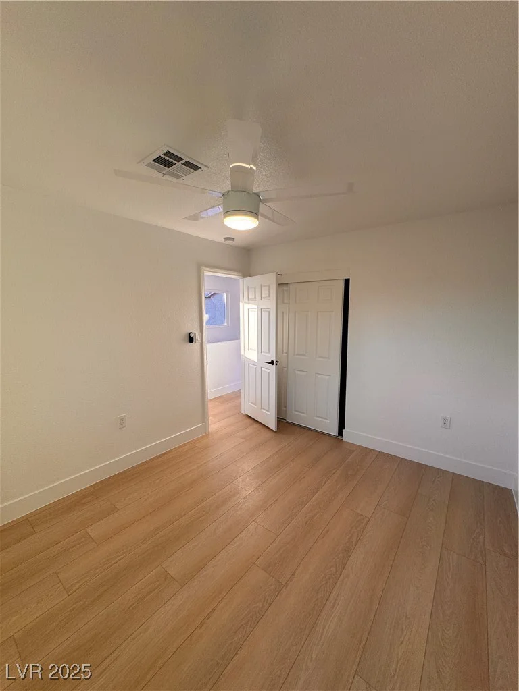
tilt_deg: -7.1
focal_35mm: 14
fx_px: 280
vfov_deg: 102.1
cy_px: 346
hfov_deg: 85.7
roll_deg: +0.6
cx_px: 260
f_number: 2.2
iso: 64
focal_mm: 2.22
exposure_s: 1/120
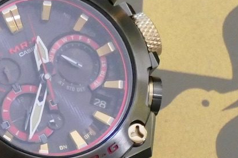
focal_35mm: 719
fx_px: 4753
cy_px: 208
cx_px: -155
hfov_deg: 2.9
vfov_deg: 1.9
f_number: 3.9
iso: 1600
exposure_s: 1/40
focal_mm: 54.2
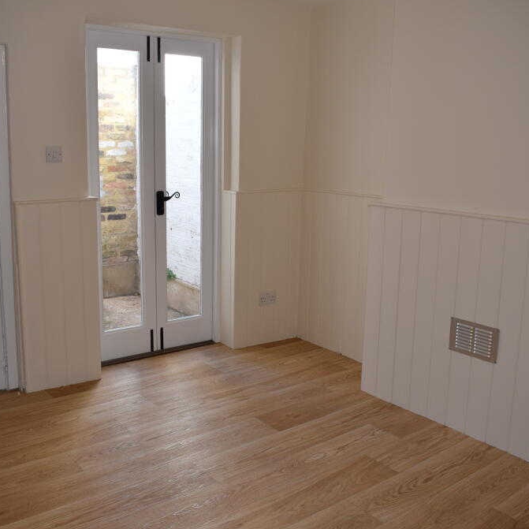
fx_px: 605
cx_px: 241
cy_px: 262
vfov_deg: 47.2
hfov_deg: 47.2
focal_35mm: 35
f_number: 5.6
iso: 450
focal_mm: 18
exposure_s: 1/125
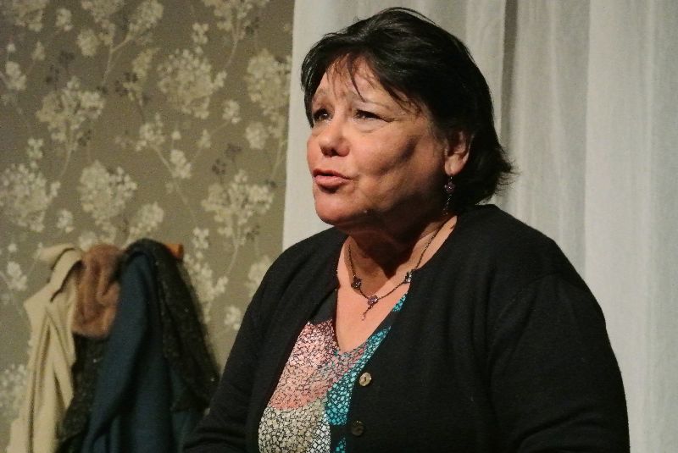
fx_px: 3921
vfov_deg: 6.6
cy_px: 226
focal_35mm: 208
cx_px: 339
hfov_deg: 9.9
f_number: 9
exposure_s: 1/100
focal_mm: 77.1
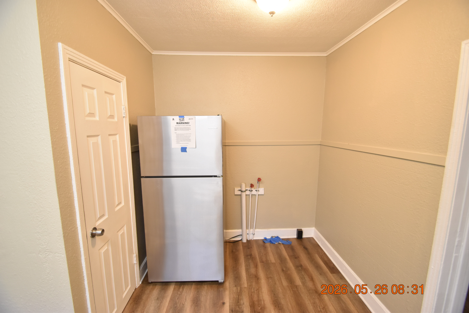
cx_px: 234
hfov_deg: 100.4
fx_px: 195
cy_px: 156
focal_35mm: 15
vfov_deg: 77.3
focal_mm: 10
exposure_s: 1/45
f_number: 3.5
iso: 800
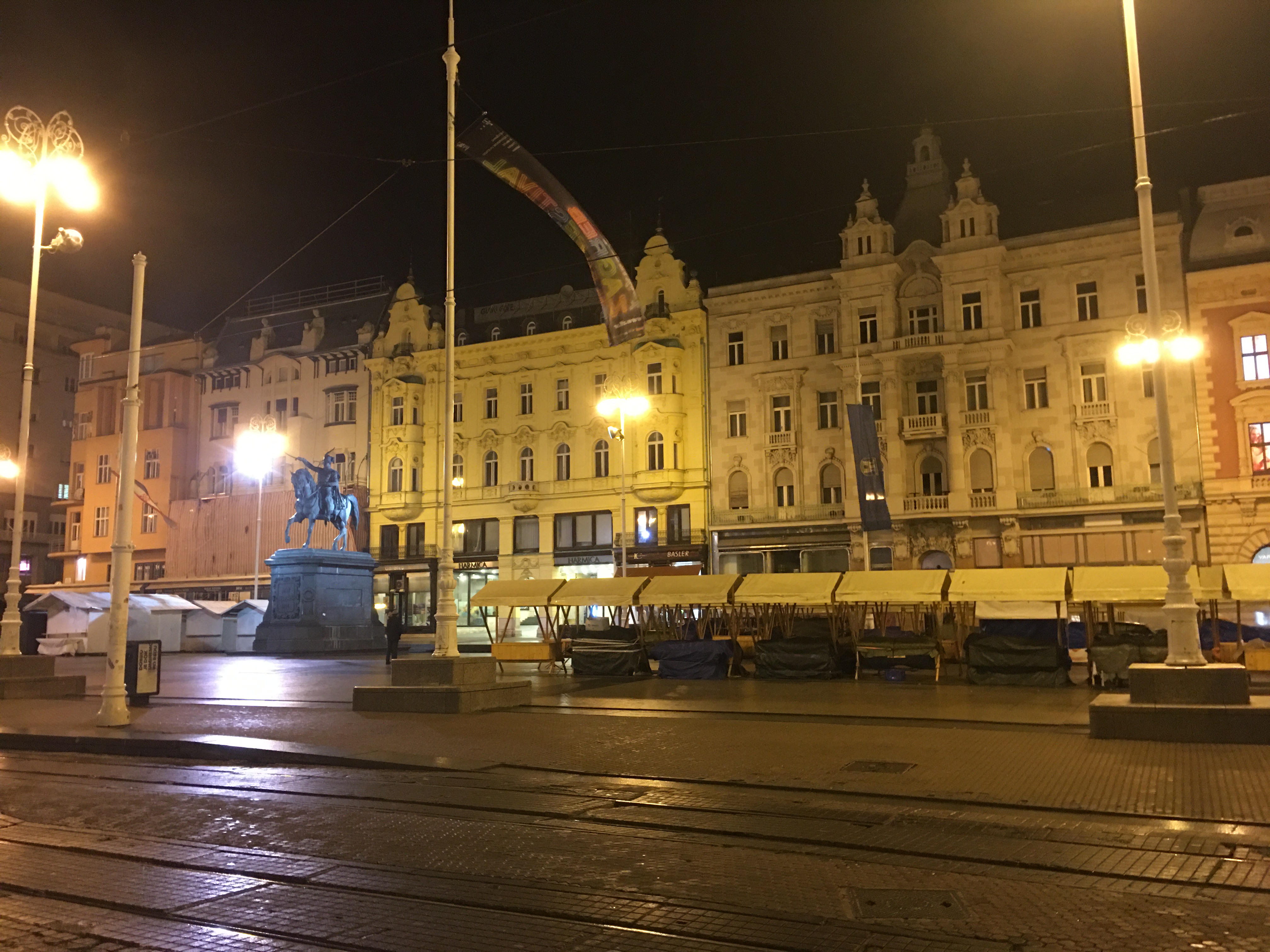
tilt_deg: +10.5
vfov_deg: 48.2
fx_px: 1064
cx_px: 635
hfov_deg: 61.7
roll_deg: +1.3
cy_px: 476
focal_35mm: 29
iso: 160
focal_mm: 4.15
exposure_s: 1/8
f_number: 2.2
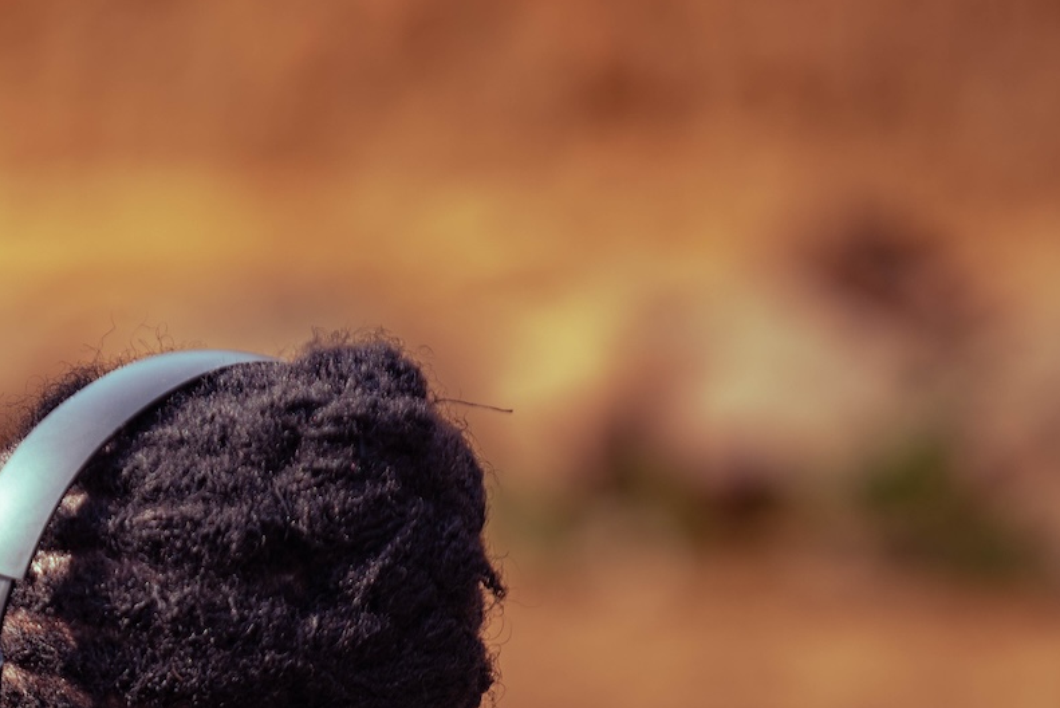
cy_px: 793
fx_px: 14904
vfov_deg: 2.7
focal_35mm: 506
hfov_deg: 4.1
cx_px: 134
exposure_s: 1/800
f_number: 2.8
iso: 160
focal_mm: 200
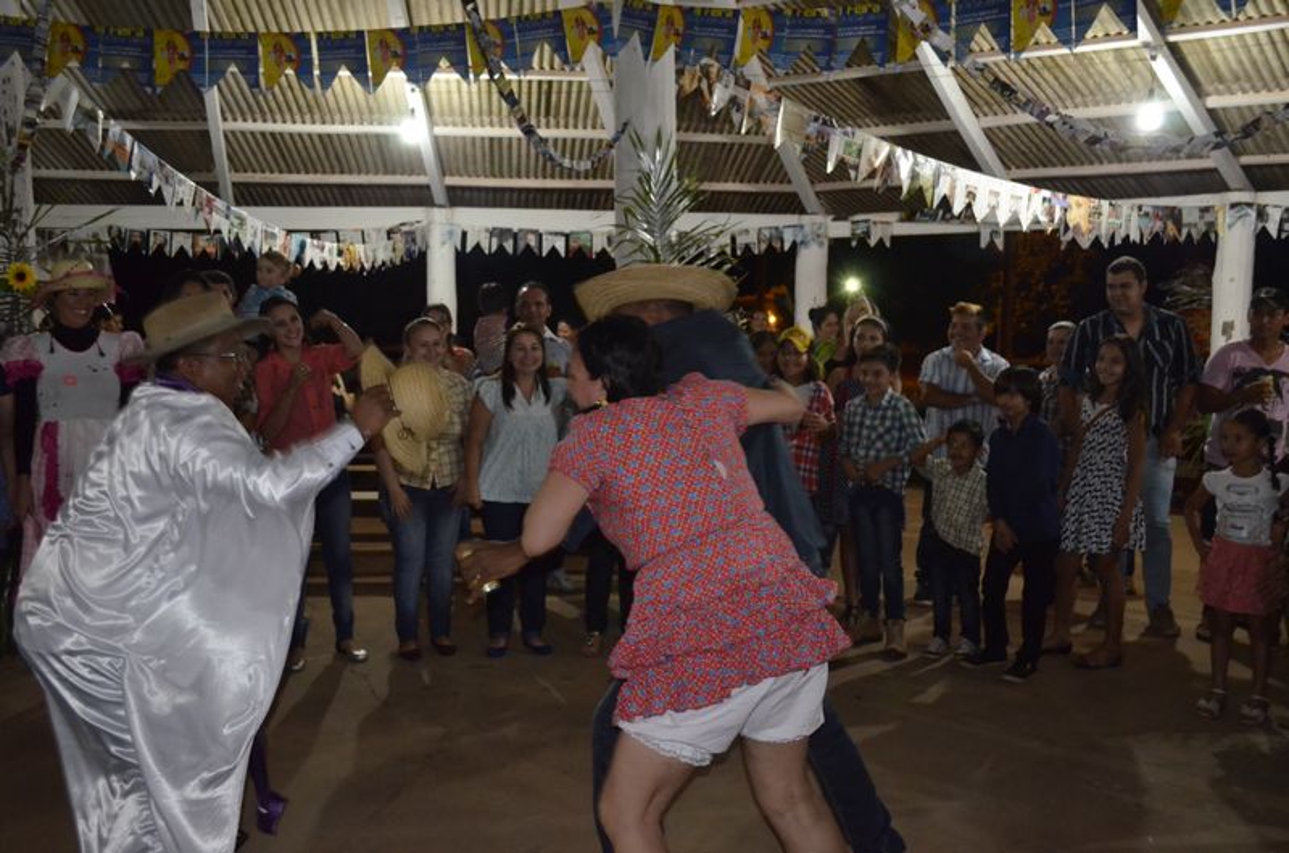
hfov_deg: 57.3
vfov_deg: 39.8
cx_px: 644
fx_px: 1179
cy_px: 426
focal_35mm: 33
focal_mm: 22
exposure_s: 1/60
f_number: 4
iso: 2800
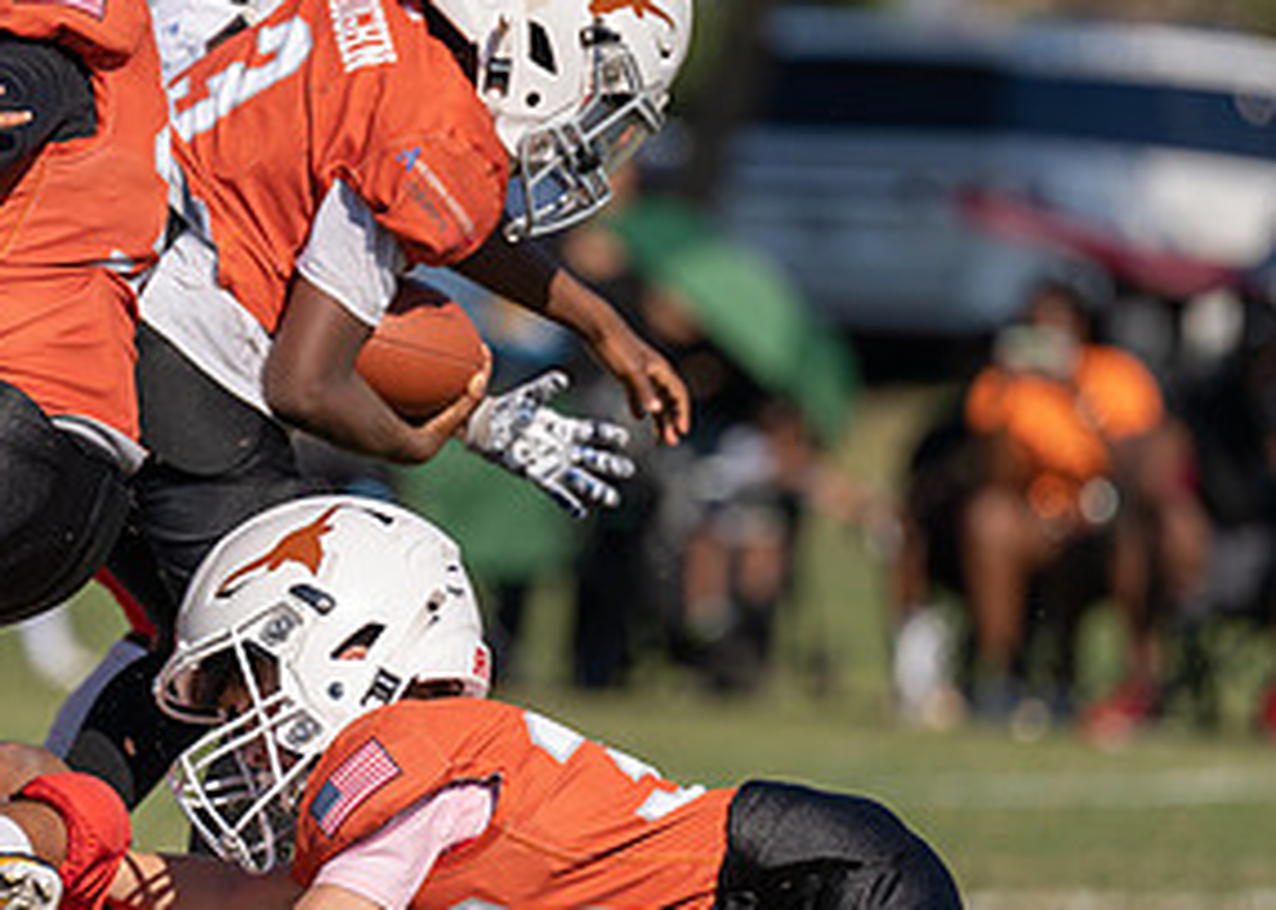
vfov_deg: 3.1
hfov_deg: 4.4
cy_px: 447
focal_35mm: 462
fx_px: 16735
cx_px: 334
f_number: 2.8
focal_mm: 200
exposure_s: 1/4000
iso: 125
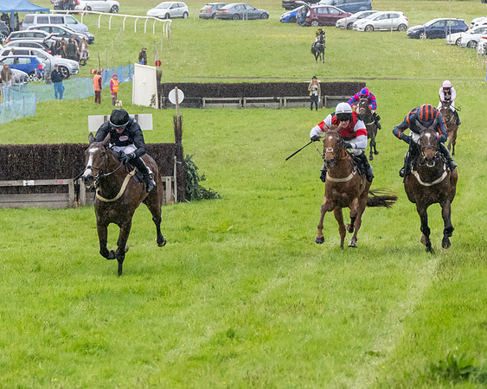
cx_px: 116
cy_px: 237
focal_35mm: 241
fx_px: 3475
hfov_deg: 8.0
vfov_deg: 6.4
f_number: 4
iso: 2000
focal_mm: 98
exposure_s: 1/1250
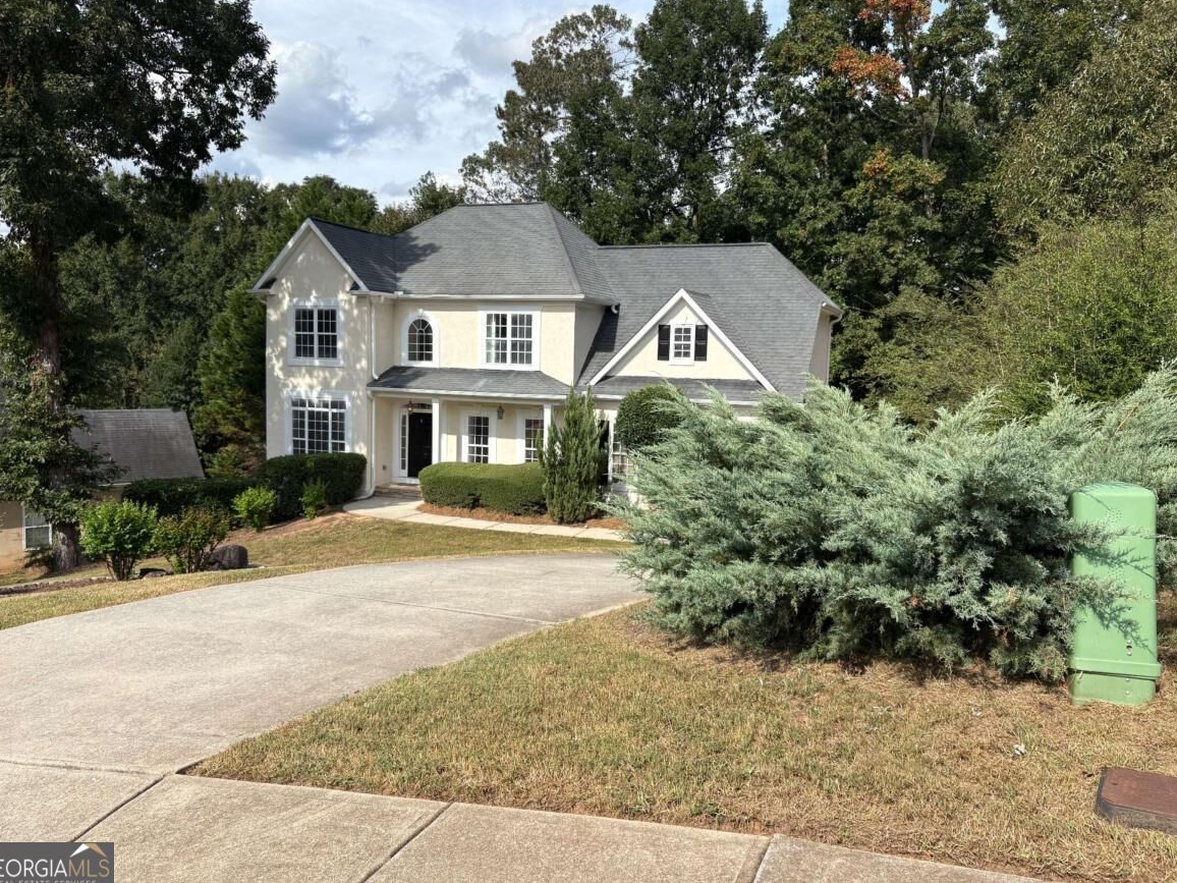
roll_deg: -1.0
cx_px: 586
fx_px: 918
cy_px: 430
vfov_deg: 51.3
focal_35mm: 27
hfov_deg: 65.3
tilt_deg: -4.0
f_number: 1.6
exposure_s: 1/4329
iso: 50
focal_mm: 5.96
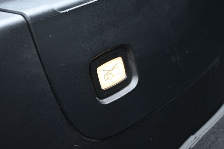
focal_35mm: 52
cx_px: 112
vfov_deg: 25.7
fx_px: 326
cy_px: 74
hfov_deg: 37.9
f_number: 5.3
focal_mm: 35
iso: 800
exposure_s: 1/125
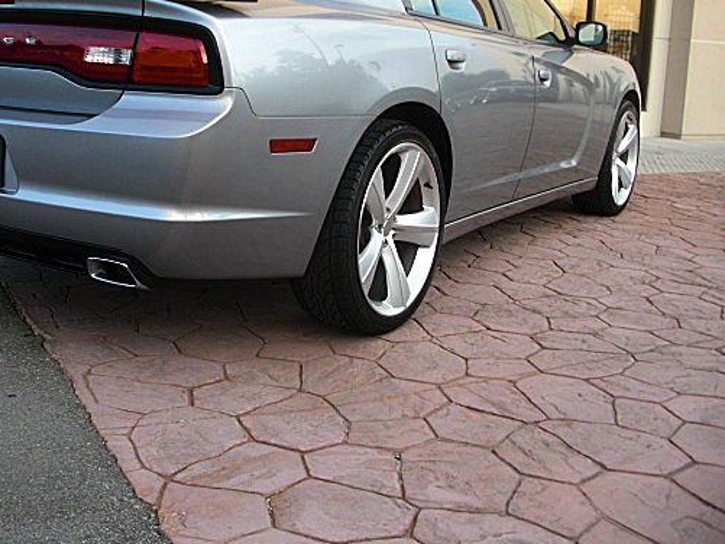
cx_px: 269
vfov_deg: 31.4
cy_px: 220
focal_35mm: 46
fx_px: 964
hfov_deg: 40.9
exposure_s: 1/100
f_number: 2.8
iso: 100
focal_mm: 6.3
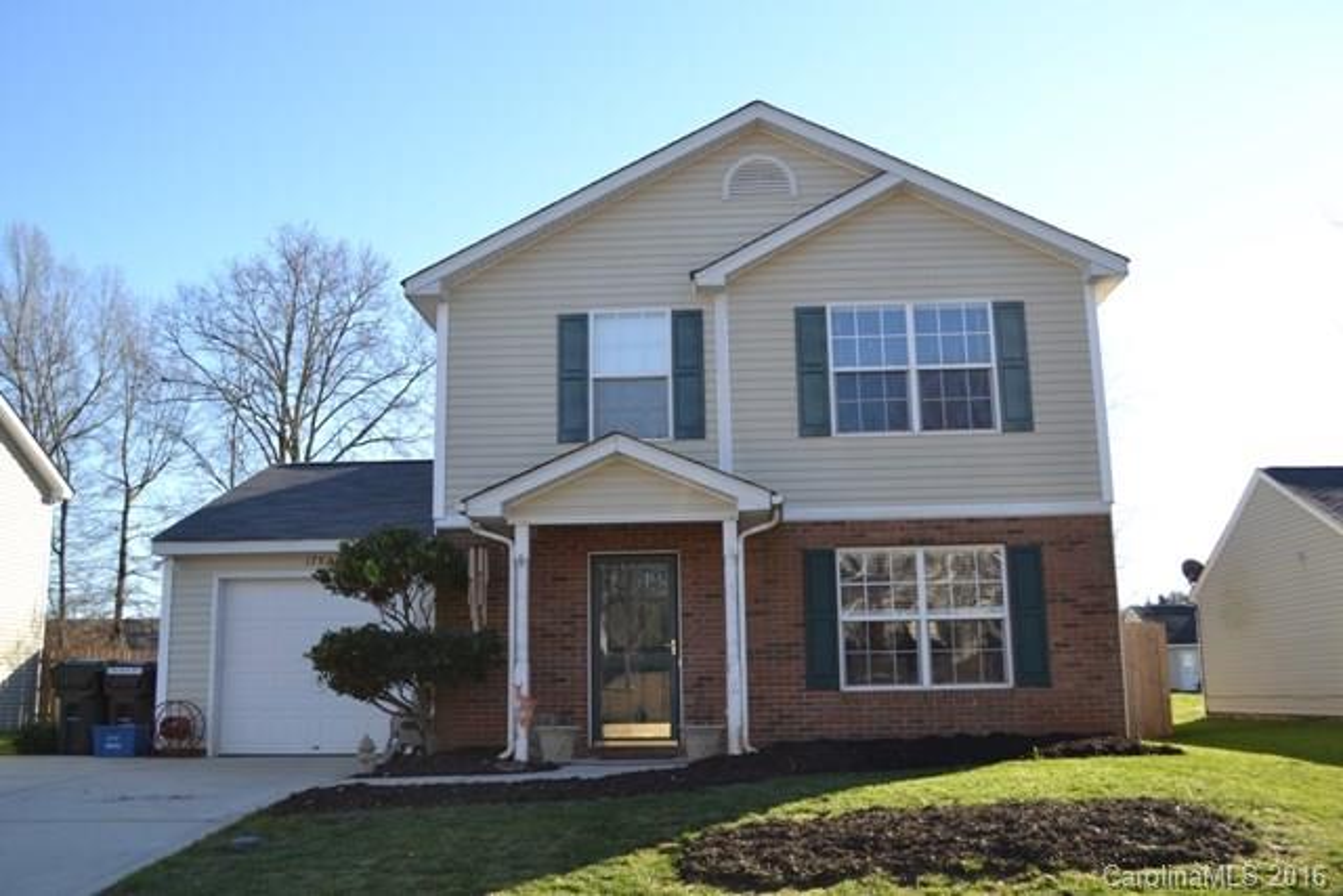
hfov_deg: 57.2
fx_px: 1231
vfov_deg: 40.0
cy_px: 448
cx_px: 672
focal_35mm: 33
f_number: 5.6
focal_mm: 22
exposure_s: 1/200
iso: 100
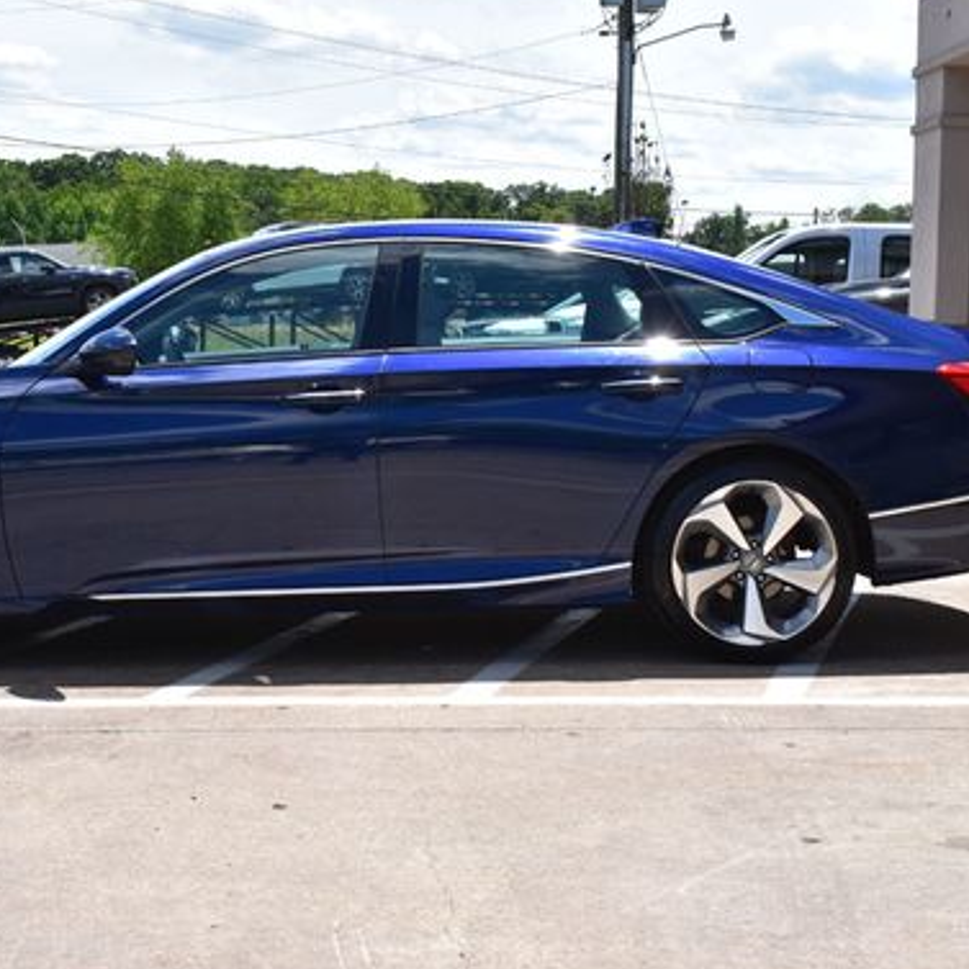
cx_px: 355
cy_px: 470
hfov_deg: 27.3
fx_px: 1986
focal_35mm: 63
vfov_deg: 27.4
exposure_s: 1/500
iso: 400
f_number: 11
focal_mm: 29
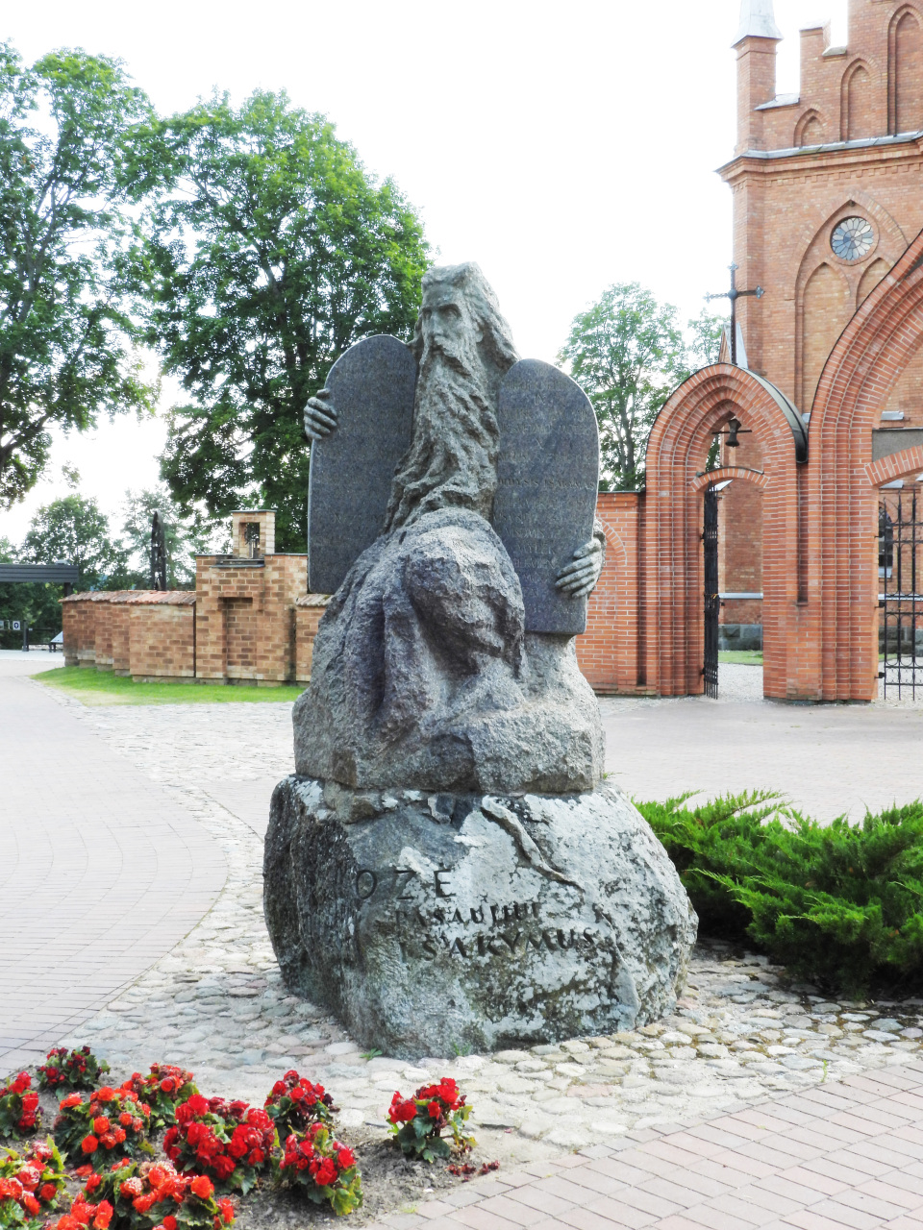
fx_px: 1564
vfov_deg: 42.9
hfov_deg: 32.9
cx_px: 462
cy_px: 615
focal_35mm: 44
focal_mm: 7.9
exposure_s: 1/50
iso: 100
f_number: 7.1
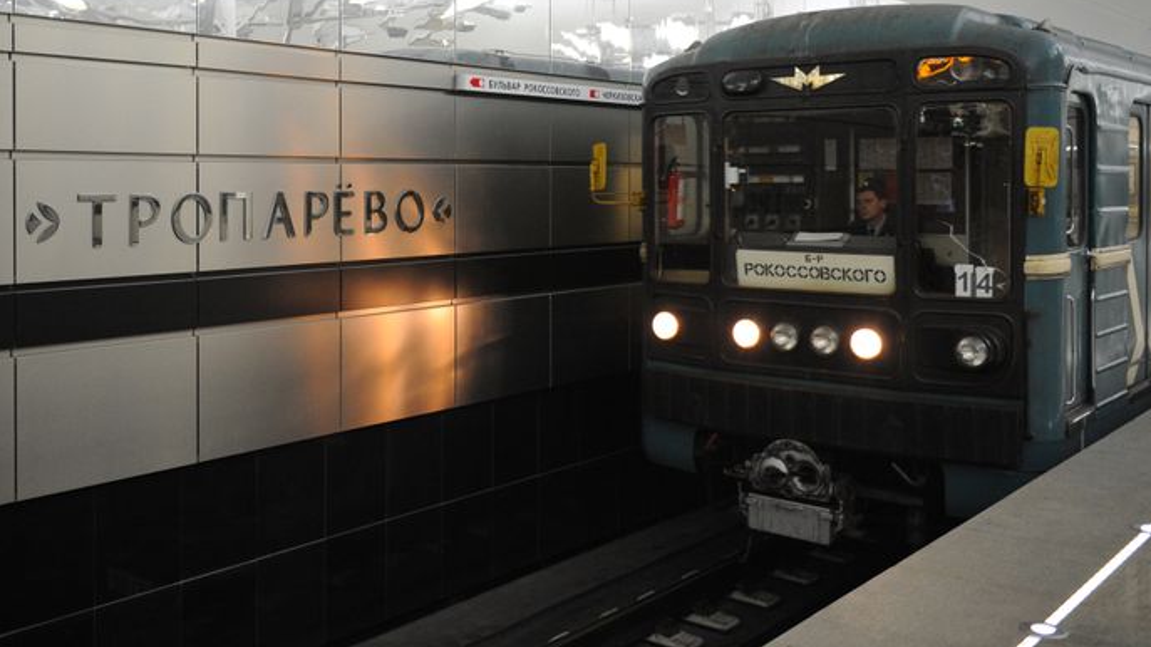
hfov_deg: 58.0
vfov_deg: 34.5
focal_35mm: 34
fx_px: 1037
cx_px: 581
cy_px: 260
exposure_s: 1/250
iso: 3200
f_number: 2.8
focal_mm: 32
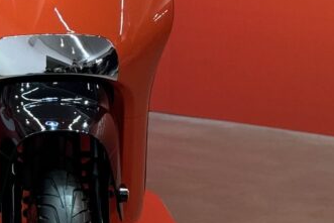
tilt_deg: -9.8
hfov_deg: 11.3
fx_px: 1680
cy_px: 68
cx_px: 58
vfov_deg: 7.6
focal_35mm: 181
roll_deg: +0.5
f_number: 1.78
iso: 200
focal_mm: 6.76
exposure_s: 1/60
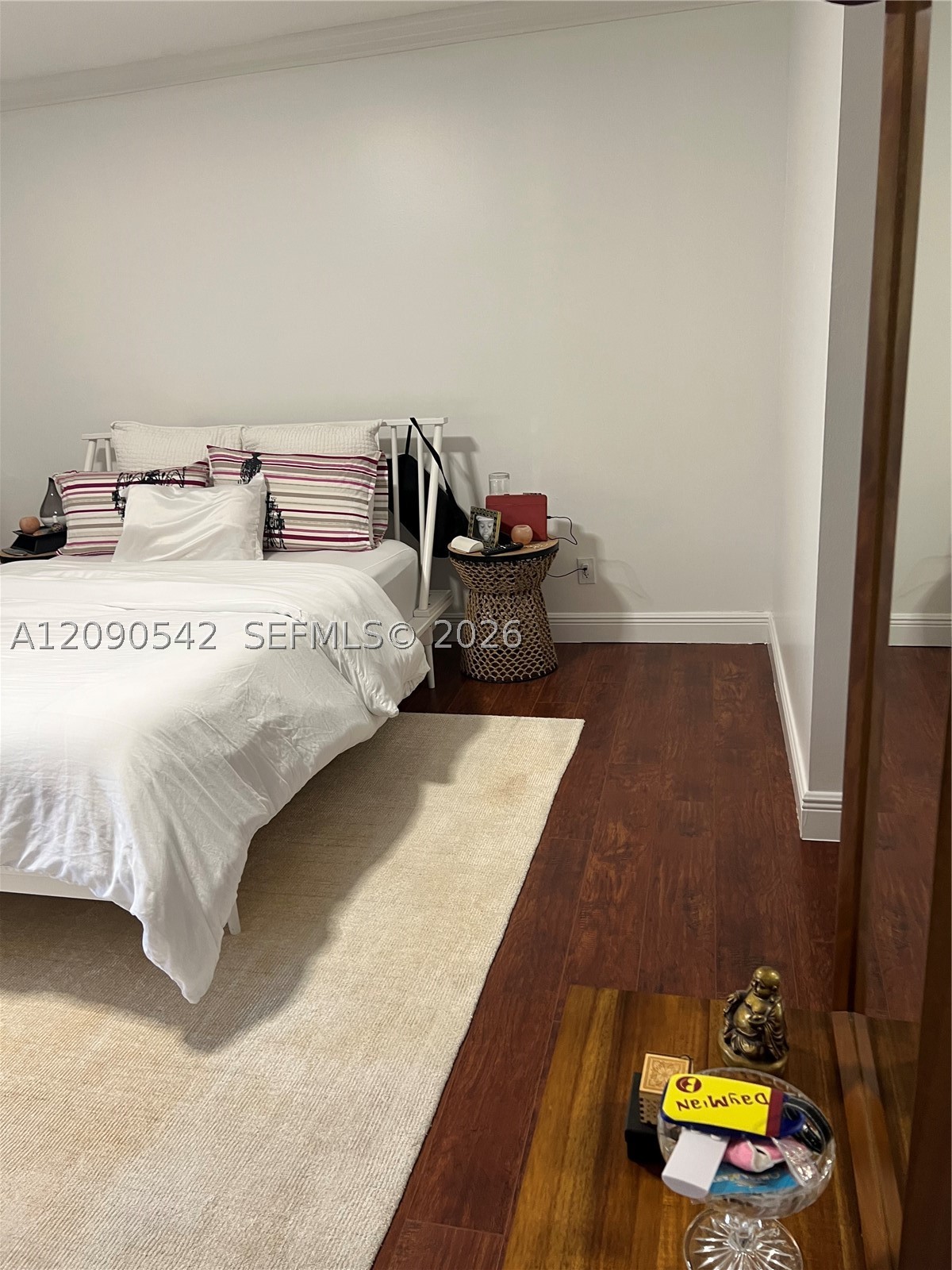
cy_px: 635
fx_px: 953
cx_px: 476
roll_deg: +4.1
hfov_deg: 53.1
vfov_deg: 67.3
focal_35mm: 26
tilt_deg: -17.5
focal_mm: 5.7
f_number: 1.5
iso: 125
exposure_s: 1/60
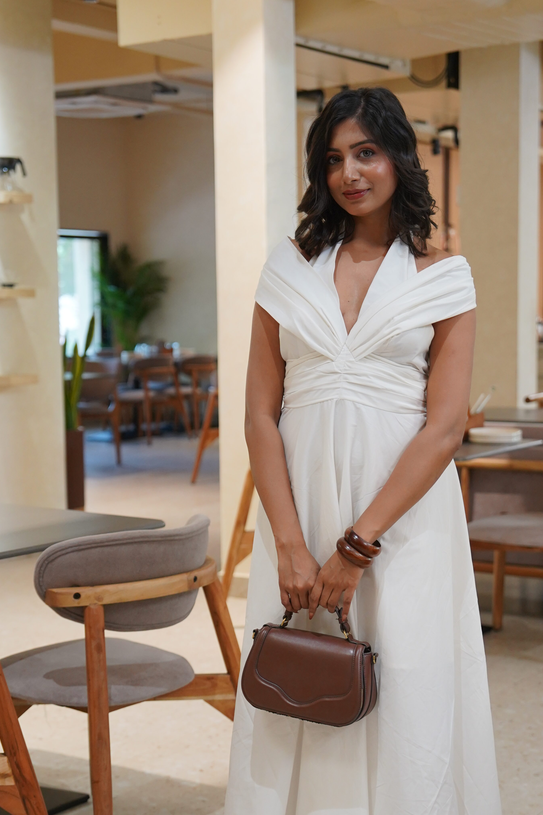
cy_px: 500
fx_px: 1471
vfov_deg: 30.9
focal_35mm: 65
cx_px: 331
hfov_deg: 20.9
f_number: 2.8
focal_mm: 44
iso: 1250
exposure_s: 1/160
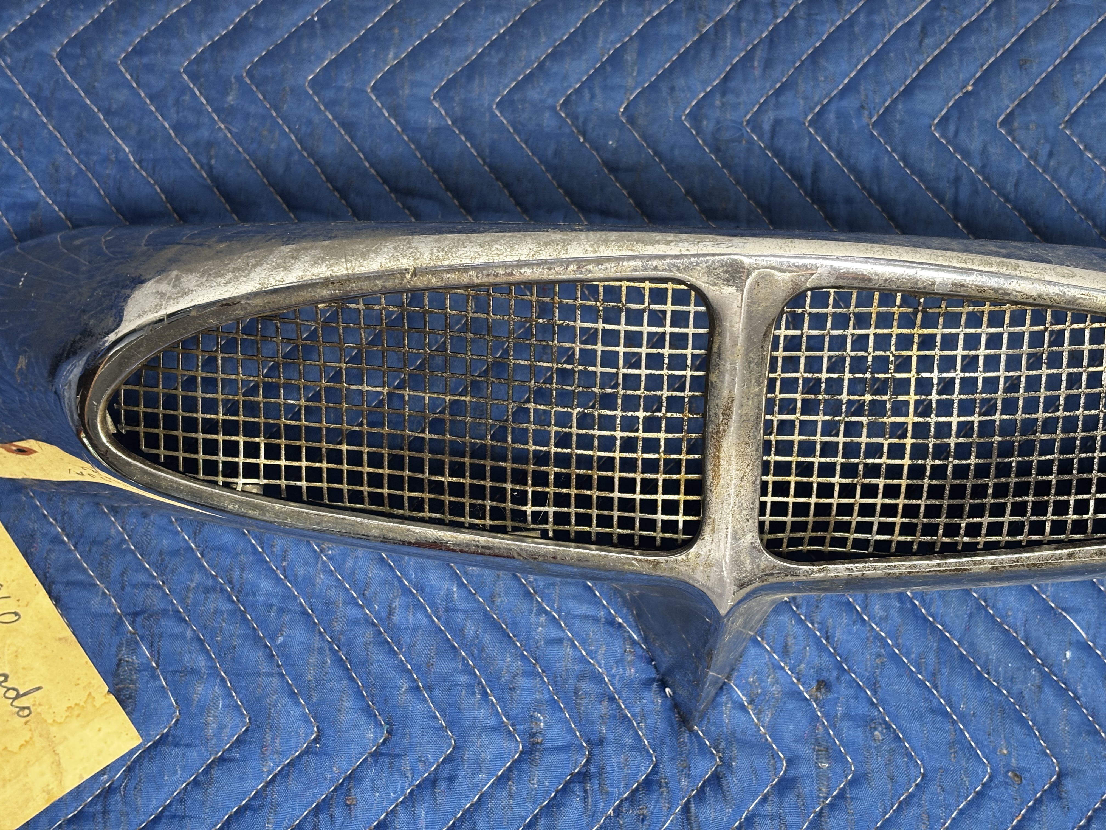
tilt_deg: -76.5
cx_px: 553
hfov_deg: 36.8
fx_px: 1661
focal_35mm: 52
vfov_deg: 28.0
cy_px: 415
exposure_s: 1/60
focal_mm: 5.96
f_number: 1.6
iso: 100
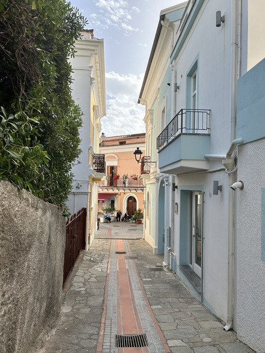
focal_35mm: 26
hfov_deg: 53.1
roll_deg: +1.7
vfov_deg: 67.3
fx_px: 265
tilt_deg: +6.6
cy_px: 176
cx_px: 132
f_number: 1.5
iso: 50
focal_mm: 5.7
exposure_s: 1/1724
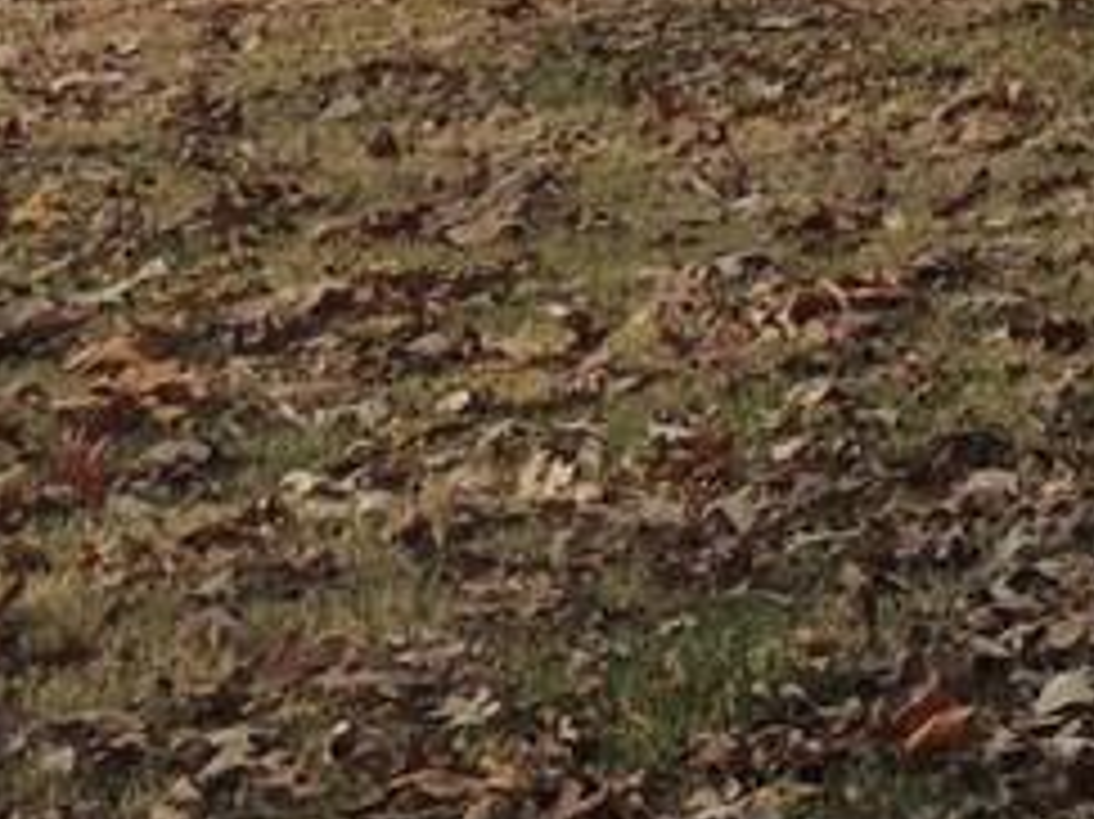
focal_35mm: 139
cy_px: -670
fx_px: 4391
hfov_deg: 12.9
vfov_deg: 10.1
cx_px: 1976
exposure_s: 1/1000
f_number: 3.2
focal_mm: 5.8
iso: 100
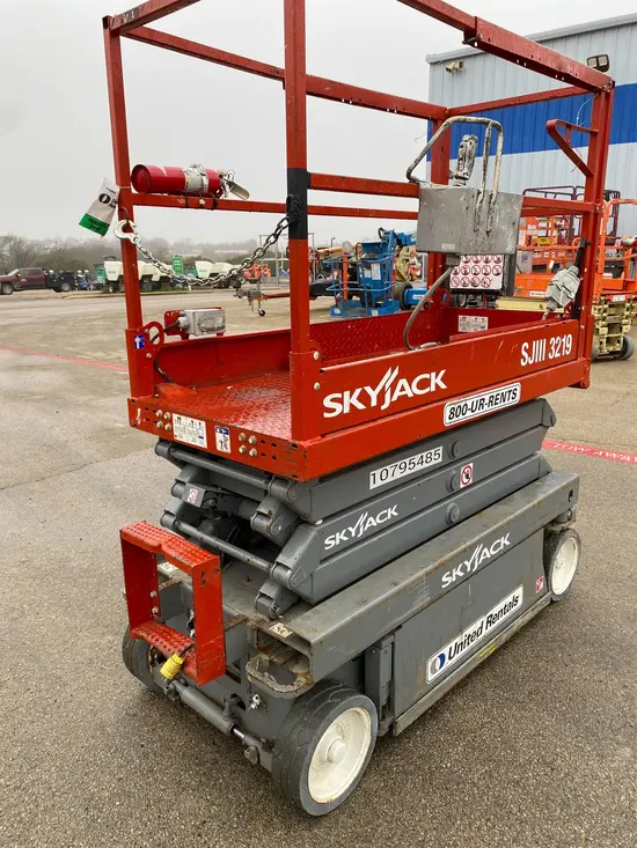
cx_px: 318
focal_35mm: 26
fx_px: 638
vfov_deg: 67.3
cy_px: 424
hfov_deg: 53.1
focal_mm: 4.25
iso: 40
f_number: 1.8
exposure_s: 1/122
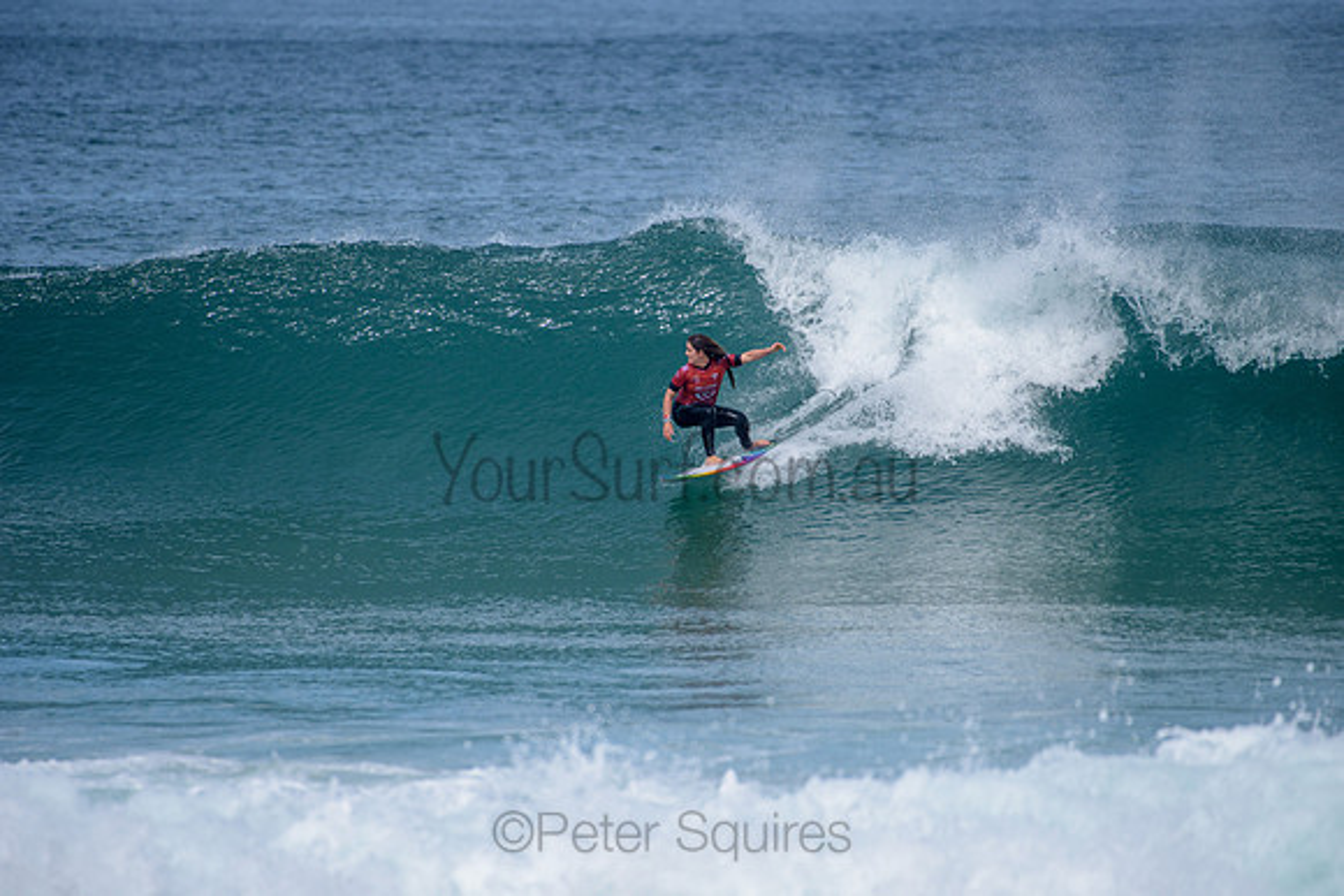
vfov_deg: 2.8
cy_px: 448
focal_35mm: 500
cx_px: 672
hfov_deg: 4.1
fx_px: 18670
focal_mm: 500
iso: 250
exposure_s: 1/2500
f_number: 6.3
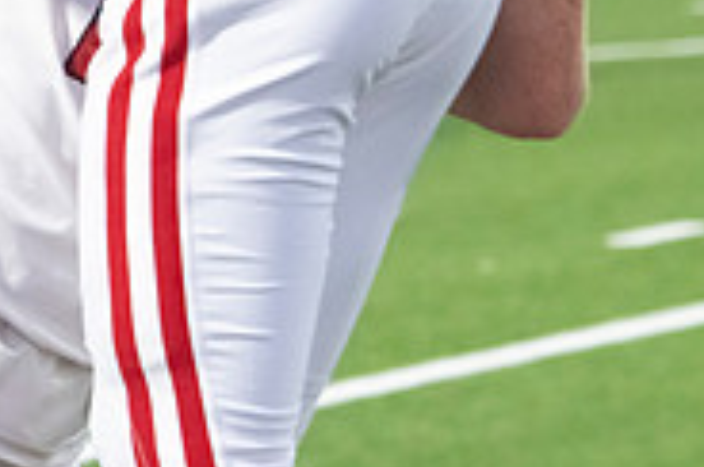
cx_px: -73
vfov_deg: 3.5
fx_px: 7711
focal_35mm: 395
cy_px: -25
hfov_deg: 5.2
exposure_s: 1/320
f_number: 7.1
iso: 10000
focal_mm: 125
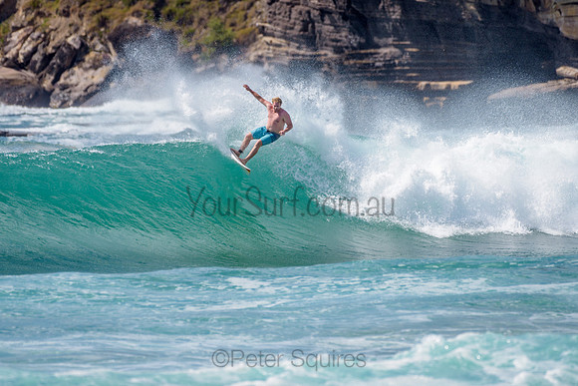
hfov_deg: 3.4
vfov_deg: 2.2
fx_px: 9846
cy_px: 149
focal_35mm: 613
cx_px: 261
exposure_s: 1/2000
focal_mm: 500
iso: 100
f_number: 5.6
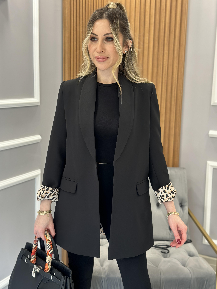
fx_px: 401
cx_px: 108
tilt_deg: -8.9
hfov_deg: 30.3
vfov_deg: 39.7
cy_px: 144
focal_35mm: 48
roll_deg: -1.9
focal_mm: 6.86
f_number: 1.78
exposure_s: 1/60
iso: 160
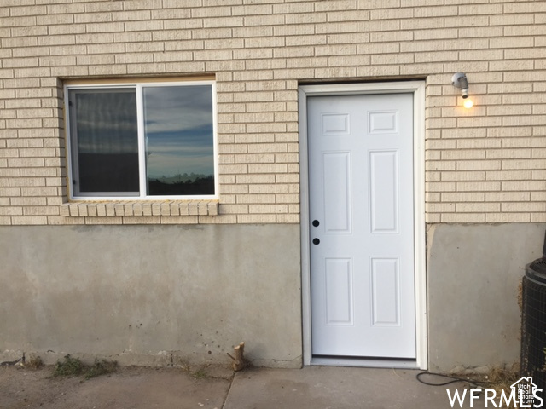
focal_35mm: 29
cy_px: 204
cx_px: 273
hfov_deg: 61.7
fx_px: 457
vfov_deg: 48.2
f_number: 2.2
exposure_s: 1/807
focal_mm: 4.15
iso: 32
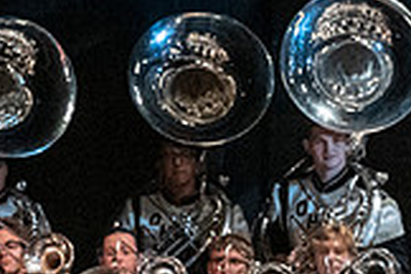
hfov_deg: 2.8
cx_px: 297
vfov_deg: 1.9
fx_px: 8265
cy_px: 462
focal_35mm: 724
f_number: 4
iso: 4000
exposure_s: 1/500
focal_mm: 135
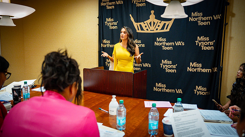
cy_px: 68
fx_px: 190
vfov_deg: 39.6
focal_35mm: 29
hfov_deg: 65.5
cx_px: 122
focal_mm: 28
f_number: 2.8
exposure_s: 1/125
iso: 1600
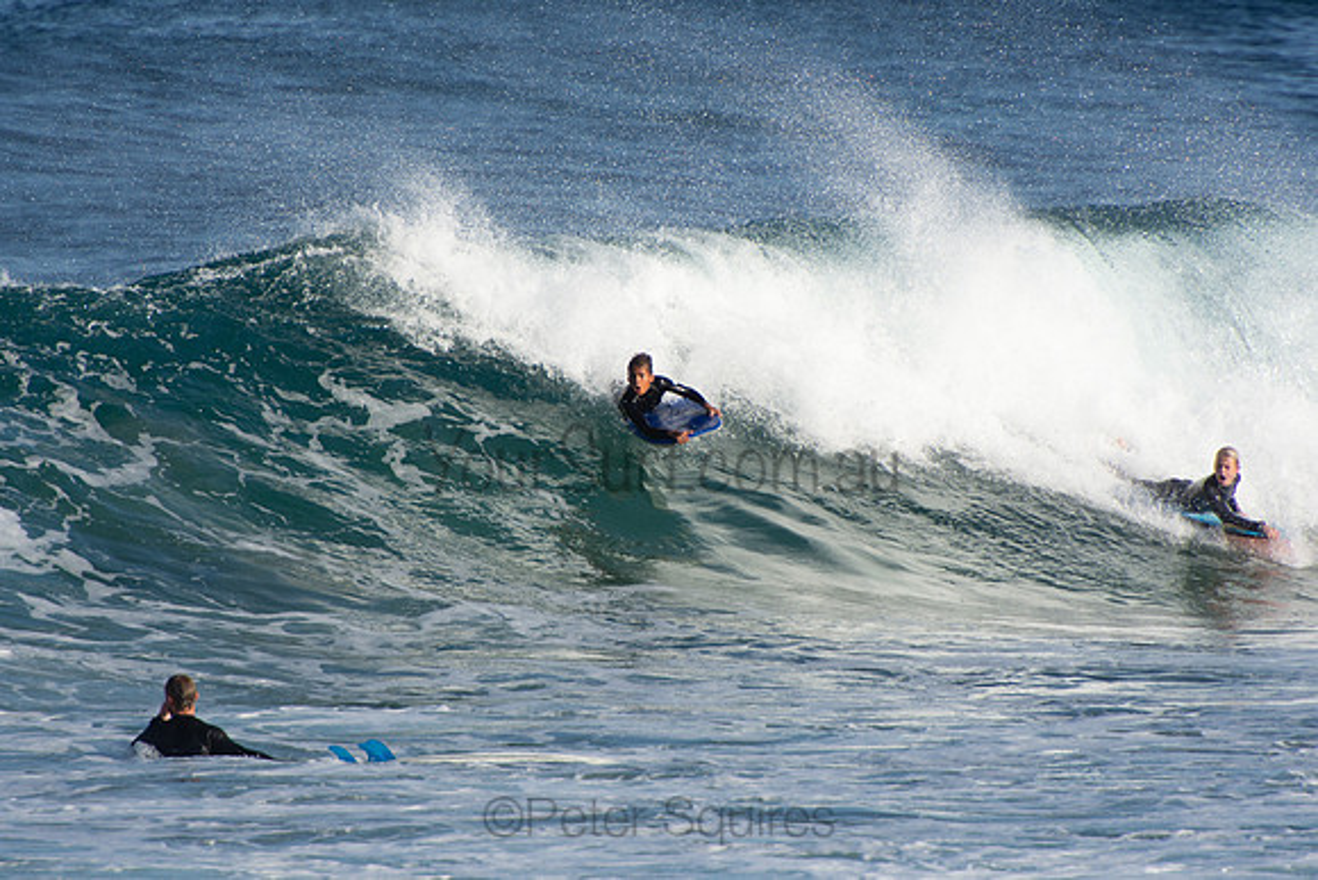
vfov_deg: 2.3
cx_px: 659
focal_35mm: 600
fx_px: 21971
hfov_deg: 3.4
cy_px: 440
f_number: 5.6
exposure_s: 1/1600
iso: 320
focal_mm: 400
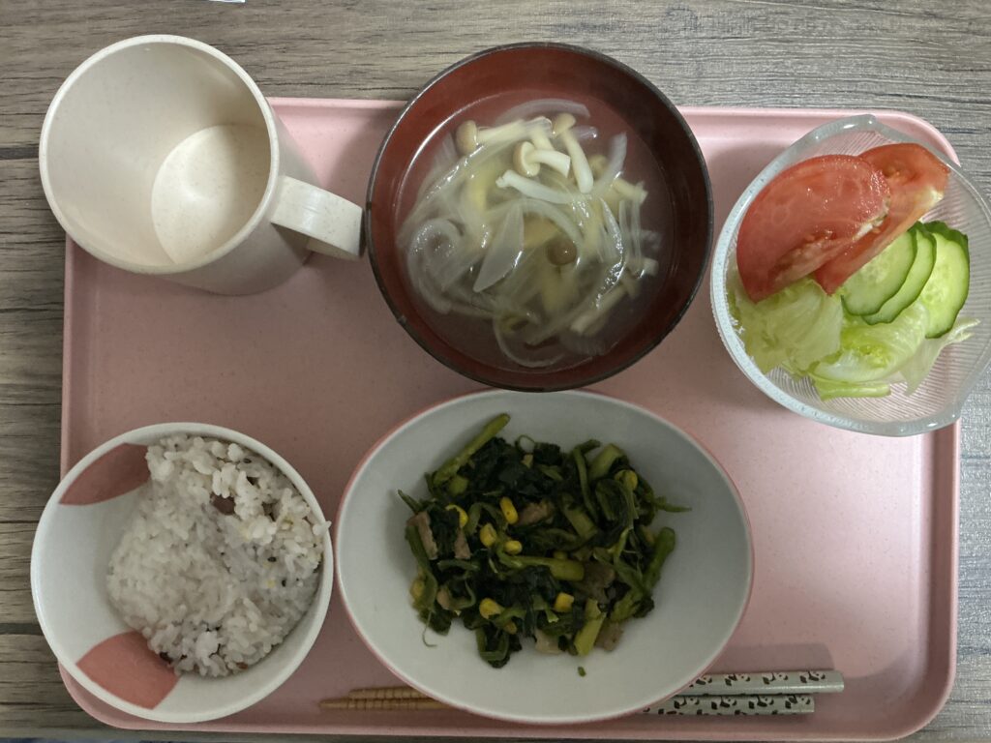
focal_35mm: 28
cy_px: 372
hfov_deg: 63.4
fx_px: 802
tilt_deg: -89.2
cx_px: 496
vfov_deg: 49.7
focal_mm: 3
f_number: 1.8
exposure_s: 1/40
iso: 250
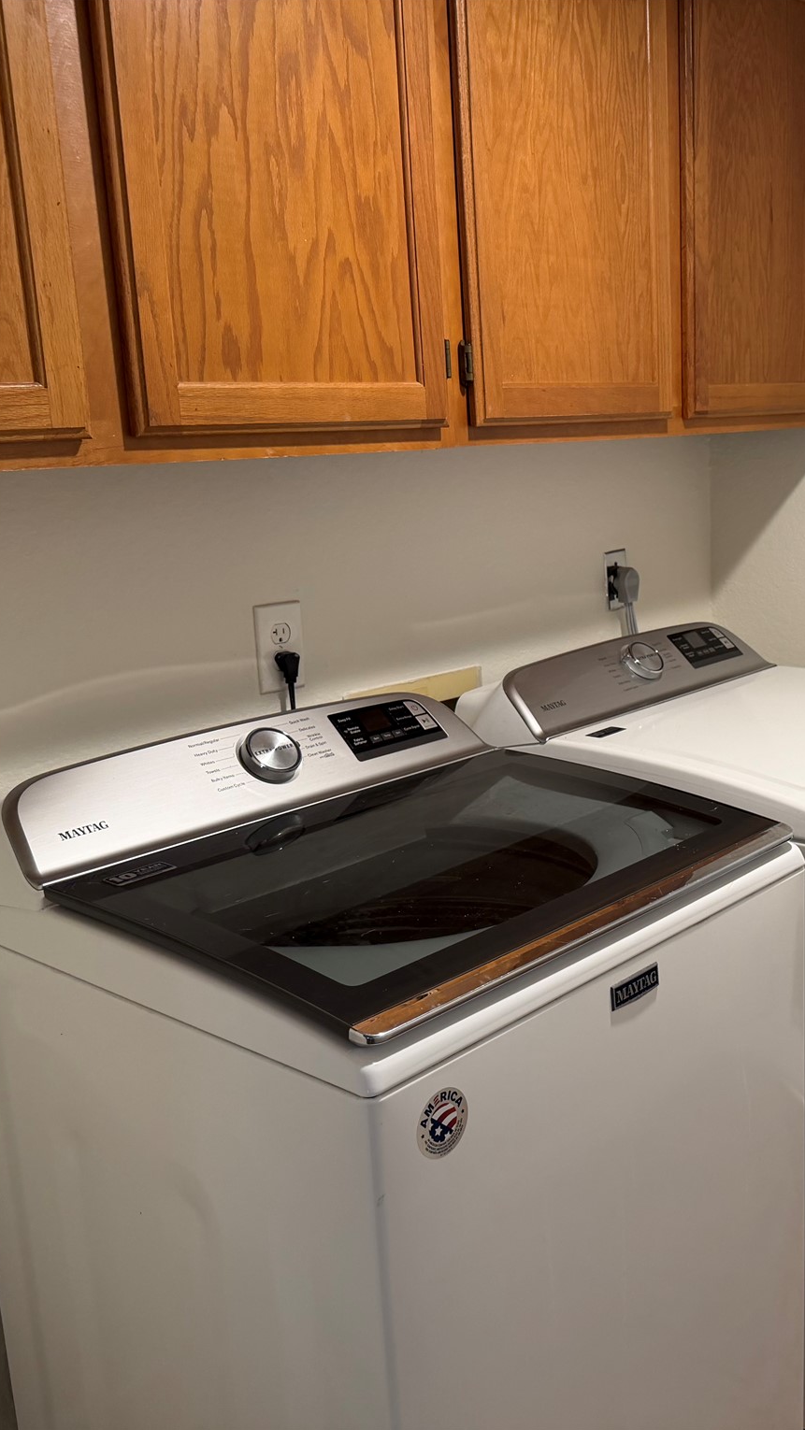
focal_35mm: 35
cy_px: 715
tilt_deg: -13.0
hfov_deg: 33.0
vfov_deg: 56.6
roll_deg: +2.3
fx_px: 1328
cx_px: 614
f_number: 1.78
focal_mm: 6.76
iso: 160
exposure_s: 1/60
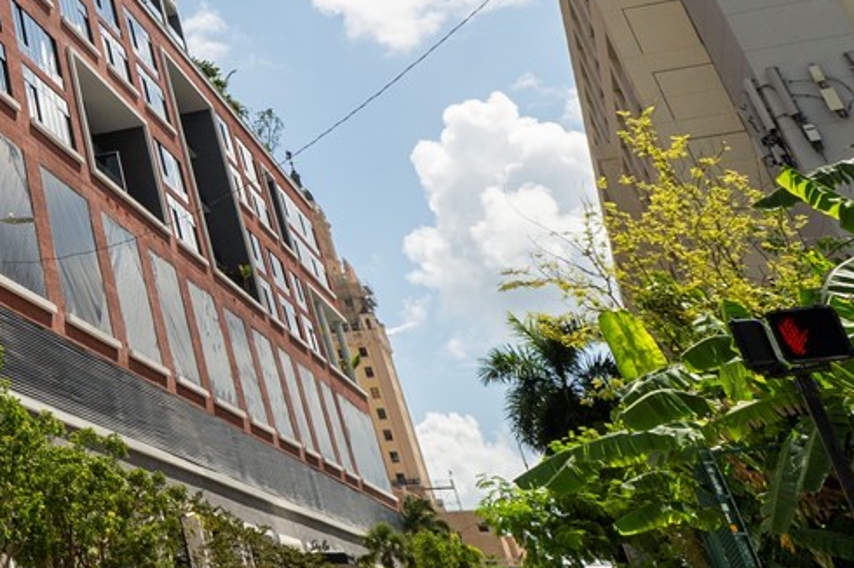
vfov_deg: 22.3
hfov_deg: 27.6
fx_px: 1233
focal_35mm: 52
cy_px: -238
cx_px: -395
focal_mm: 10
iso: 100
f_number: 5
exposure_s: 1/320
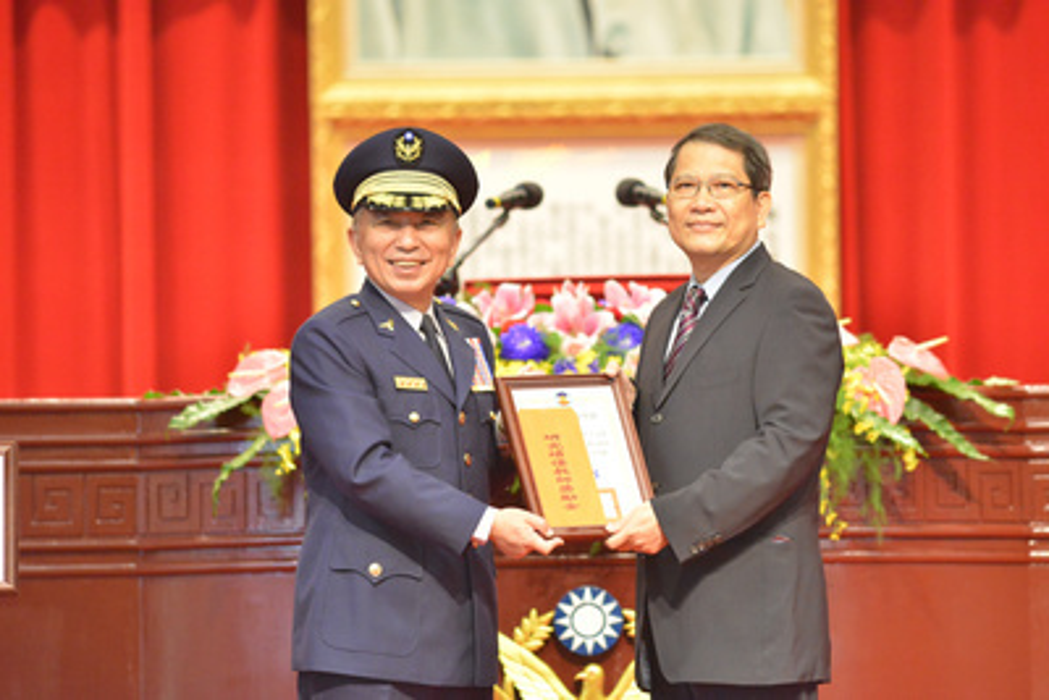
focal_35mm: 300
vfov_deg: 4.6
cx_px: 524
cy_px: 350
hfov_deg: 6.9
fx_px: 8744
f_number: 6.3
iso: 6400
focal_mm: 300
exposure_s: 1/250
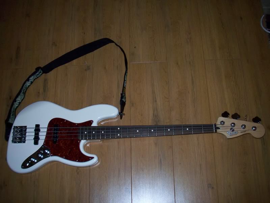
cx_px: 135
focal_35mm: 38
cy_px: 102
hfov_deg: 49.0
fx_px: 297
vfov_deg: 37.8
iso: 200
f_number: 3.9
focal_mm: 6.3
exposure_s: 1/60
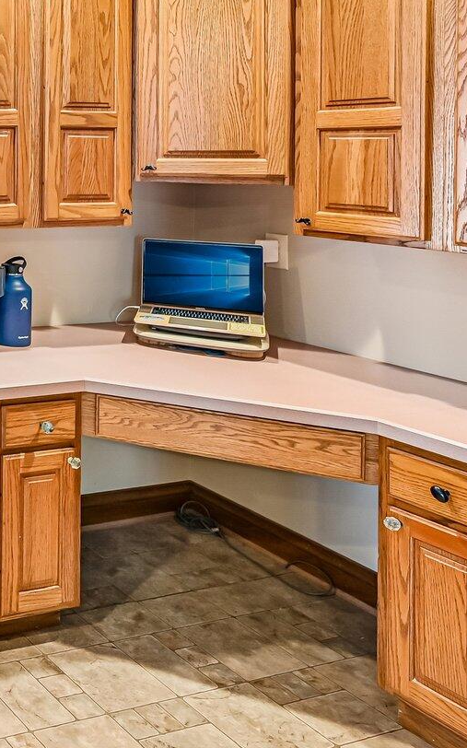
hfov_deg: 24.5
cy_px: 153
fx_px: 734
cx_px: -283
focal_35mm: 36
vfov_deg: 50.8
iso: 400
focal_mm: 14
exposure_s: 1/8
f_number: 4.8
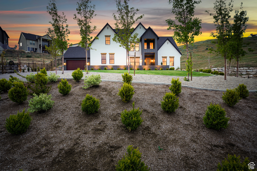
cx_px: 128
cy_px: 86
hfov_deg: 86.9
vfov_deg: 64.5
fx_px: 136
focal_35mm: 19
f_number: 8
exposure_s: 1/1.25
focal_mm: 19
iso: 100
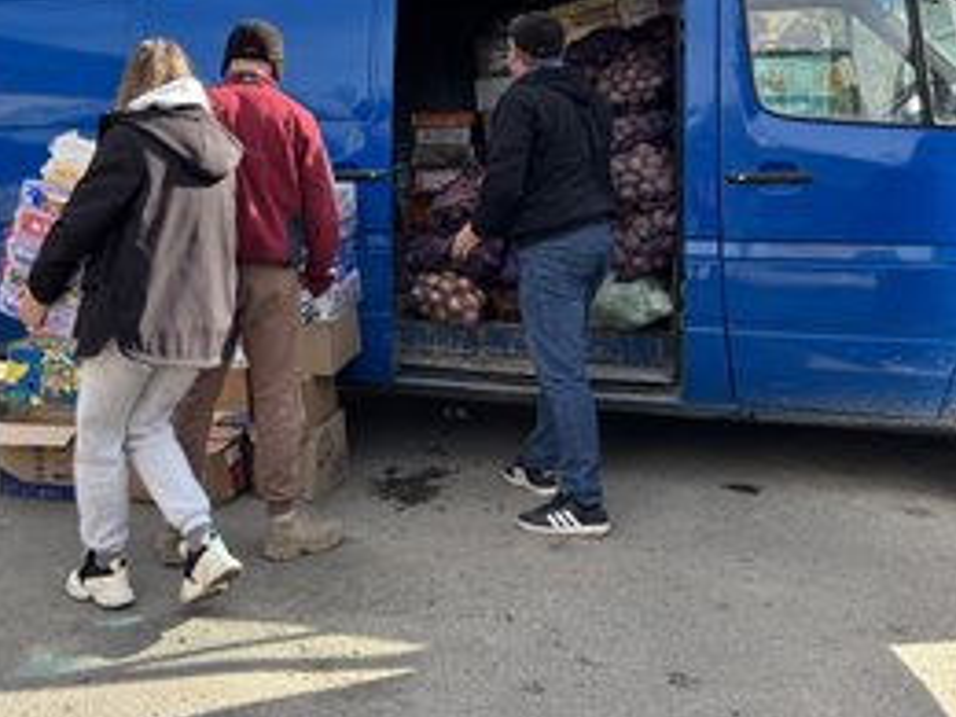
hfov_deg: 45.0
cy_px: 184
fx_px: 1105
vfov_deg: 35.2
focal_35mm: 40
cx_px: 224
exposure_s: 1/742
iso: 50
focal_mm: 5.96
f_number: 1.6
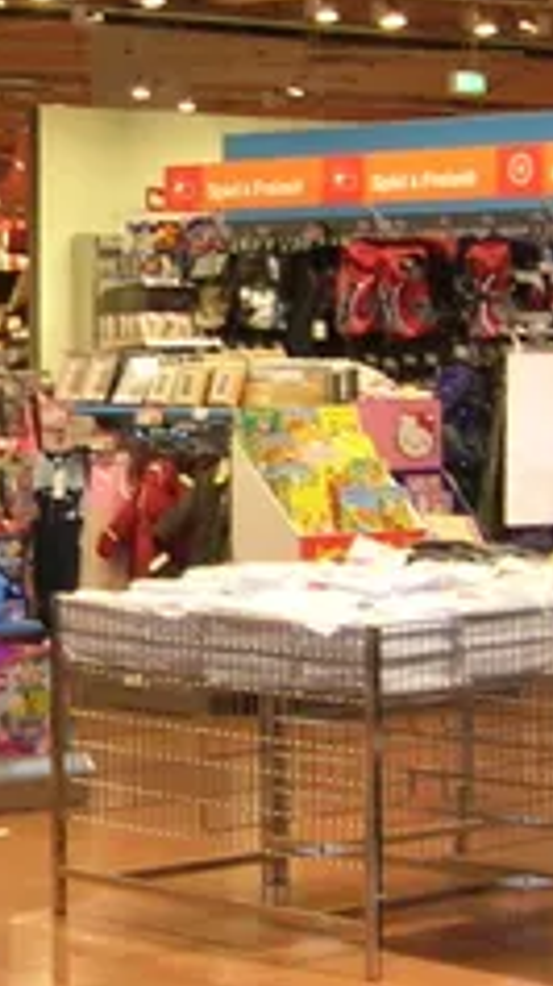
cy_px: 339
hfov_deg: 10.0
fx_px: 3134
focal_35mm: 120
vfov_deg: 17.8
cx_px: 8
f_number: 2.9
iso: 100
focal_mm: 5.7
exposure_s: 1/29.6
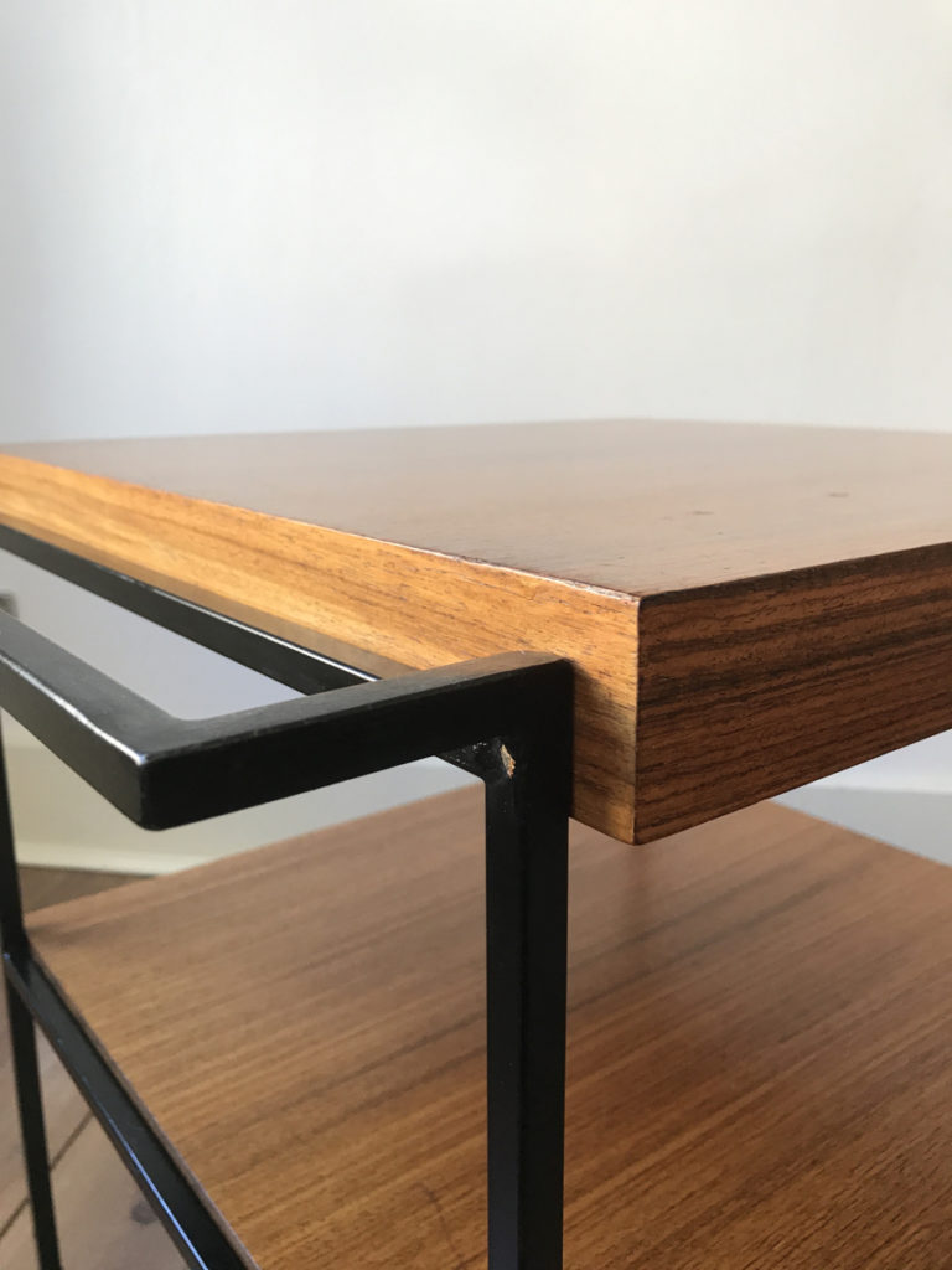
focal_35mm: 28
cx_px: 476
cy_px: 635
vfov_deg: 63.4
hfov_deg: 49.7
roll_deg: +0.6
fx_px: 1027
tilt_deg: -13.2
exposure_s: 1/33
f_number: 1.8
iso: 32
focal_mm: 3.99
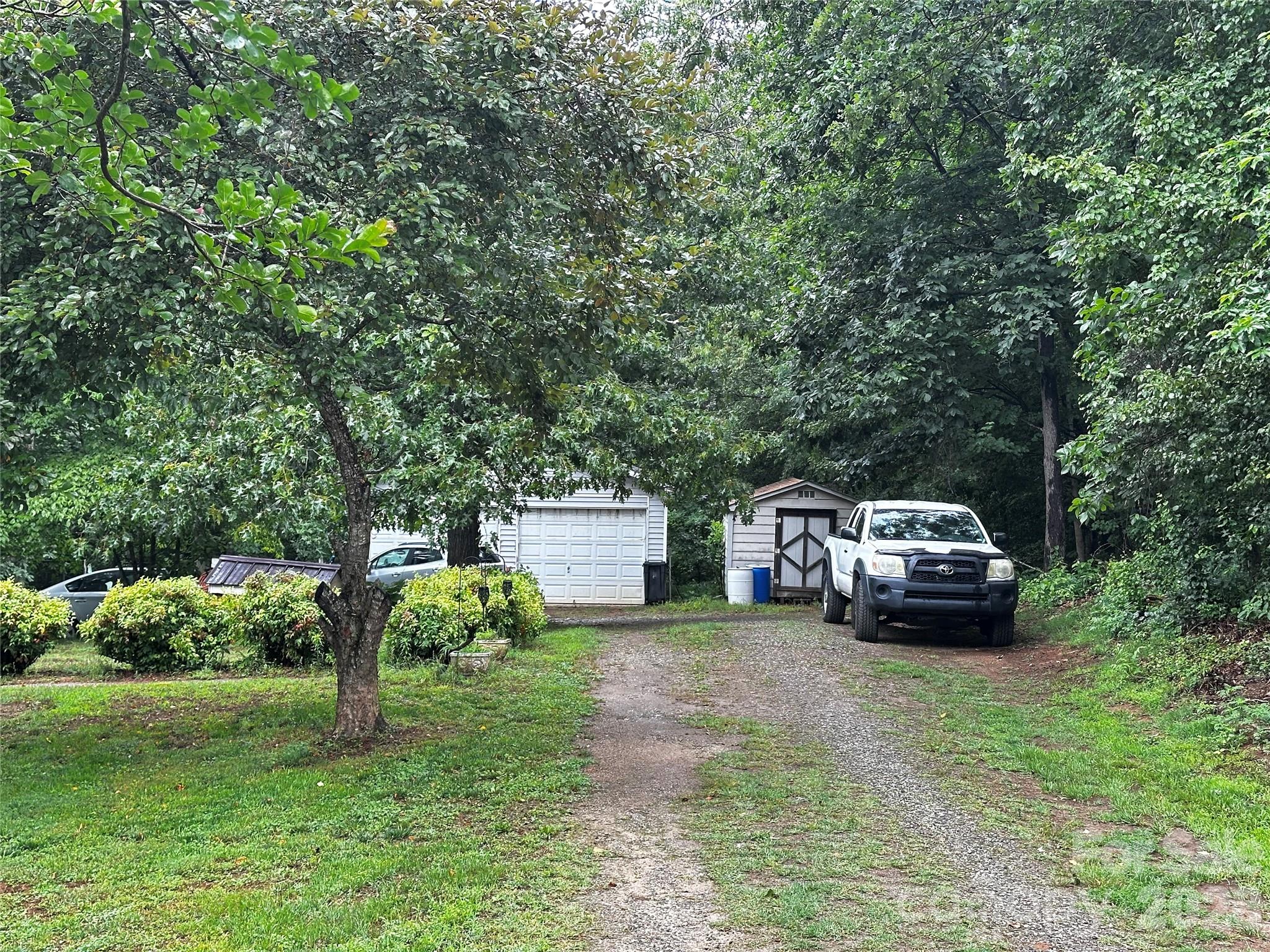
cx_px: 635
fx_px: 1761
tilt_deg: -0.4
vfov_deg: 30.3
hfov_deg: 39.7
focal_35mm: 48
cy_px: 476
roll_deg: -0.8
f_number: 1.78
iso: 80
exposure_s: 1/143
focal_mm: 6.86
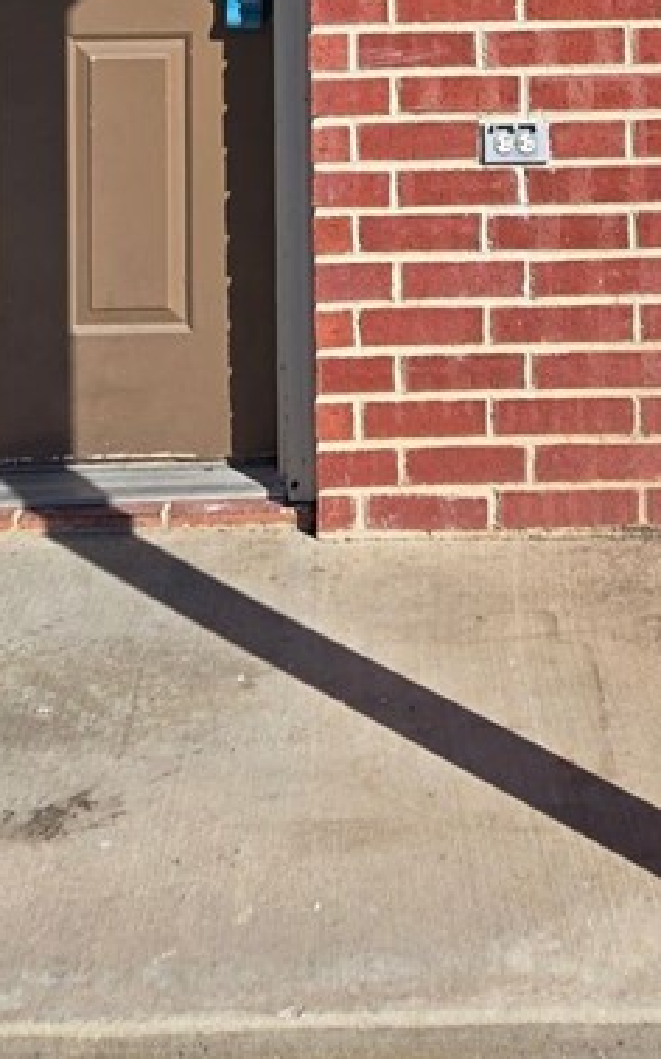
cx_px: 395
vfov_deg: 27.4
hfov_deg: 19.7
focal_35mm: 66
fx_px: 1904
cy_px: -213
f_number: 1.8
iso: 40
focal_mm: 5.4
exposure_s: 1/2921
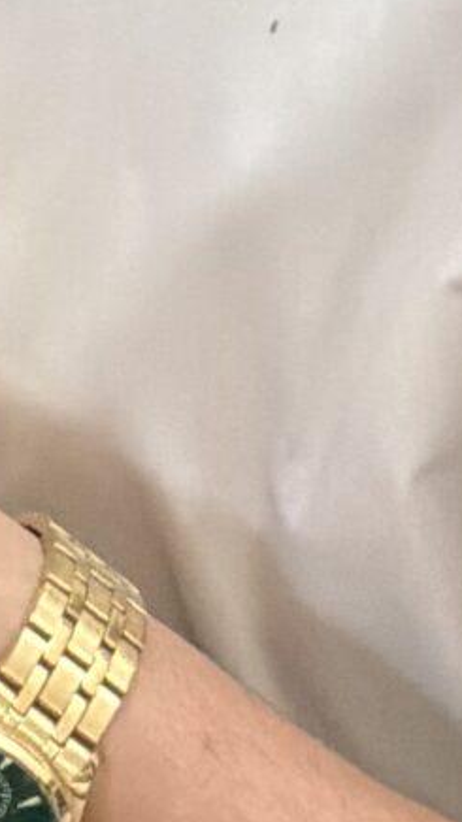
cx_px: -326
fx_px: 3901
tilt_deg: -29.0
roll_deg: +2.5
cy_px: -138
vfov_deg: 11.8
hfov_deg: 6.6
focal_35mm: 179
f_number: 1.8
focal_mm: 3
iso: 160
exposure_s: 1/60
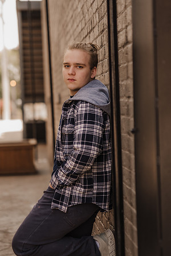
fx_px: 534
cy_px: 128
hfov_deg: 18.2
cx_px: 86
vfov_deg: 27.0
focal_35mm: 75
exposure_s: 1/640
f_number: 1.6
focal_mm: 50
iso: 125
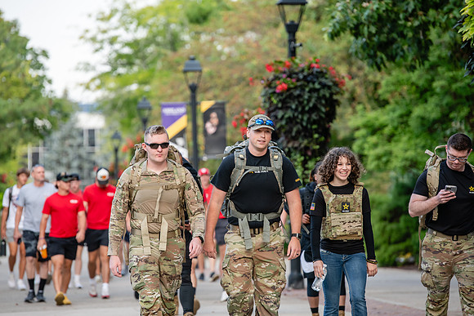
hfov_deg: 11.1
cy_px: 158
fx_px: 2436
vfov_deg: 7.4
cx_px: 237
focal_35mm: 185
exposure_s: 1/320
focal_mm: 185
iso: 400
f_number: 4
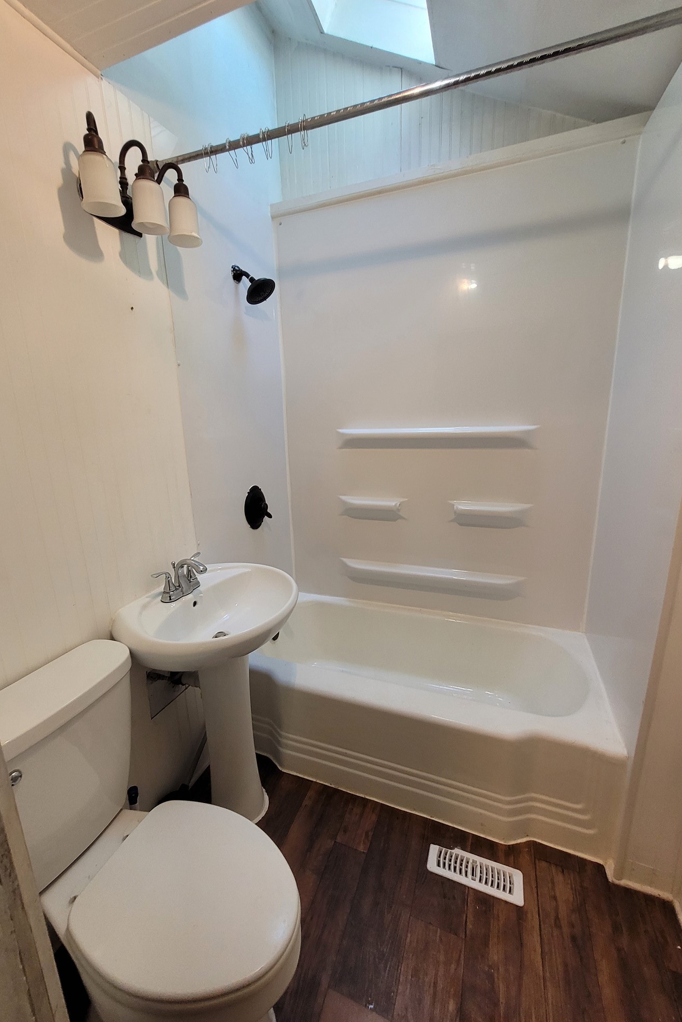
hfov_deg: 81.2
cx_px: 324
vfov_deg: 104.2
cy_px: 503
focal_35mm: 14
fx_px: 398
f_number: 2.2
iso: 160
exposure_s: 1/60
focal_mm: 1.74
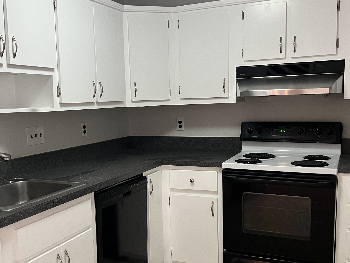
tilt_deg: -8.7
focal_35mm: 41
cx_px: 159
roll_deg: +1.4
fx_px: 415
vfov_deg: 35.1
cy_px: 151
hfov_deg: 45.7
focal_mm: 5.7
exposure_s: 1/60
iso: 250
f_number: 1.5
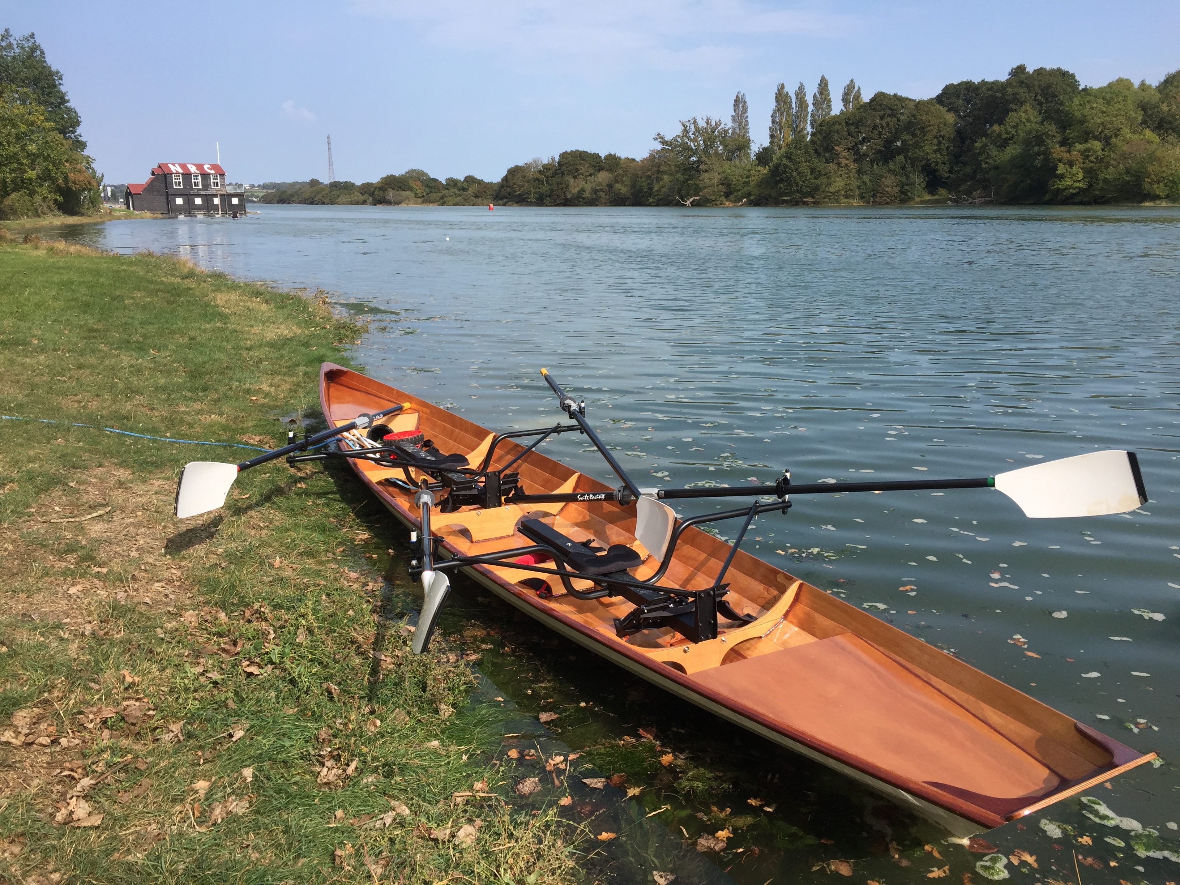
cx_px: 590
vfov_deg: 48.2
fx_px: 989
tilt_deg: -14.1
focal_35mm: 29
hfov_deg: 61.7
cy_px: 442
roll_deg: -0.2
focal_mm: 4.15
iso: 32
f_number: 2.2
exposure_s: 1/2083
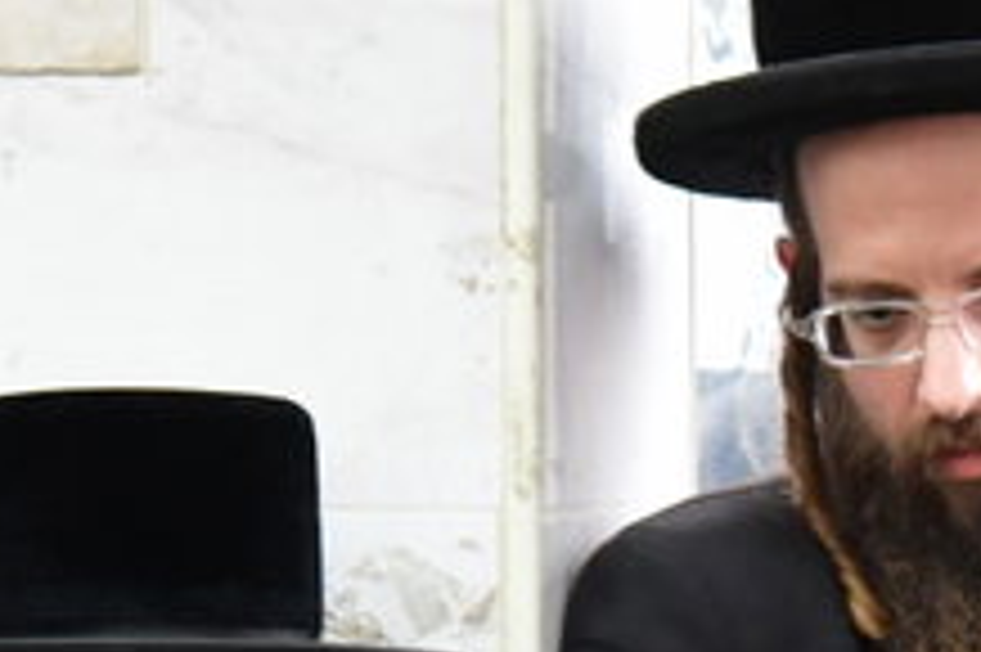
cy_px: 974
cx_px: 1521
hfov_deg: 3.5
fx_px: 16119
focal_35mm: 592
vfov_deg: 2.3
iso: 2500
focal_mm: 92
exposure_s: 1/100
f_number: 5.6
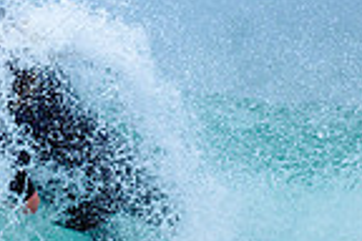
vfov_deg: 0.4
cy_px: 298
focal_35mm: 3322
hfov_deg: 0.6
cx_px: -266
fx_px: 33402
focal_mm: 800
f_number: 6.3
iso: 800
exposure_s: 1/2000
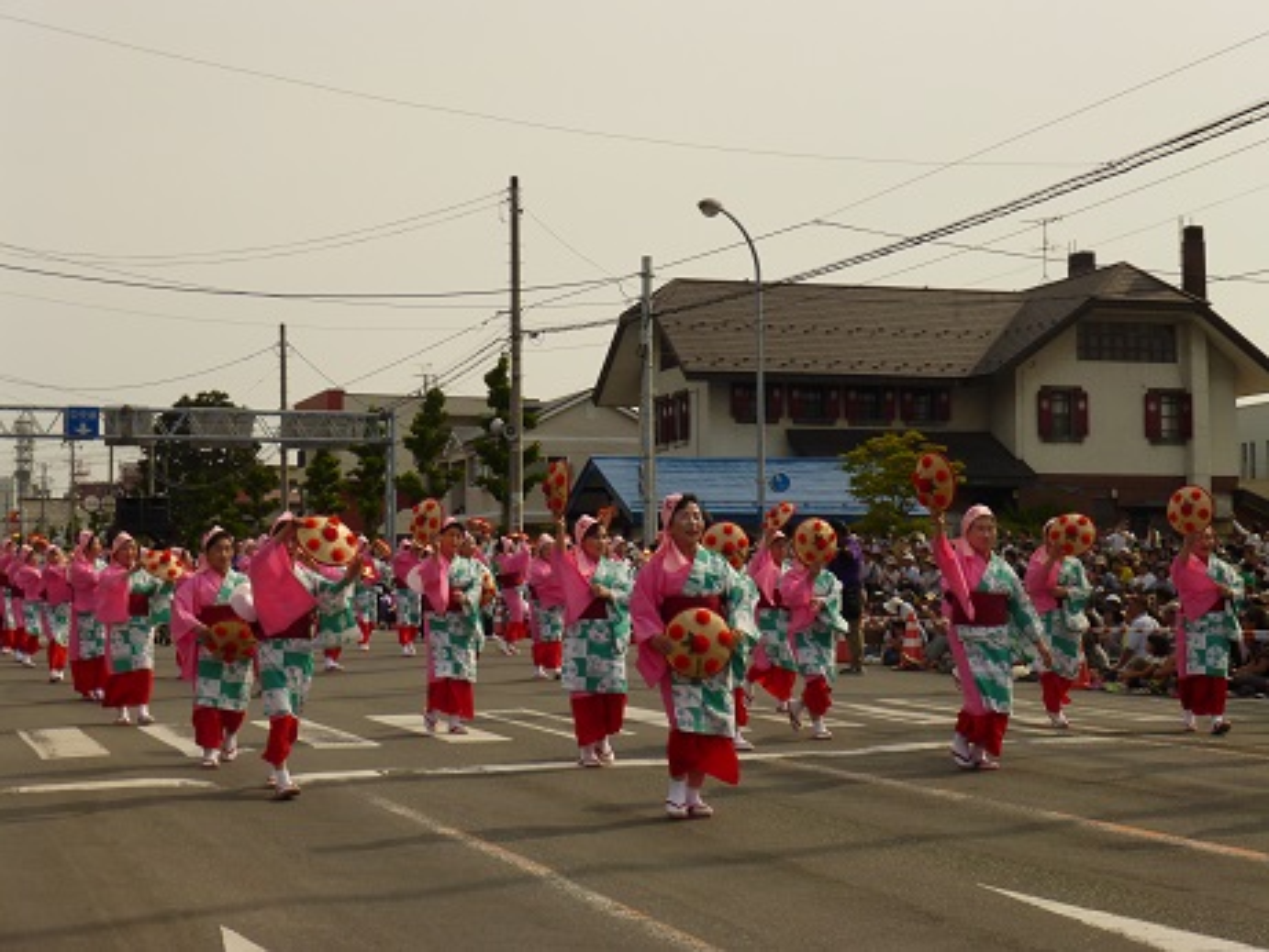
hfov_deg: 30.3
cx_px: 634
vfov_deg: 22.9
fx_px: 2347
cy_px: 476
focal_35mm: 64
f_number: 4.5
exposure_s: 1/1000
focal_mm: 11.5
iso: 100
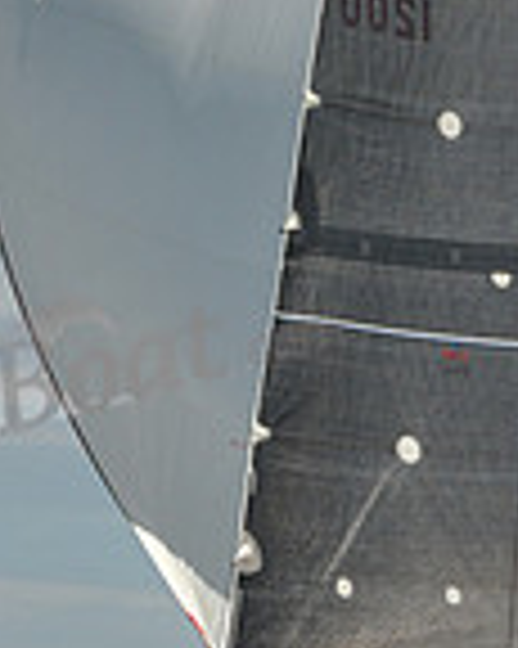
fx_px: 5084
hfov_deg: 5.8
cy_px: 99
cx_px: 579
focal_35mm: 265
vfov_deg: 7.3
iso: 320
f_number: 8
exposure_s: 1/2000
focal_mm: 70
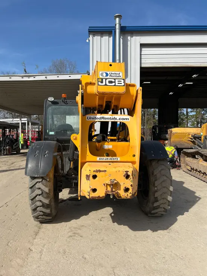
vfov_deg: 67.3
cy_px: 138
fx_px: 207
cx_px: 104
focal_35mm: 26
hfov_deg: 53.1
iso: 50
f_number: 1.5
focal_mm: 5.7
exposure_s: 1/4630
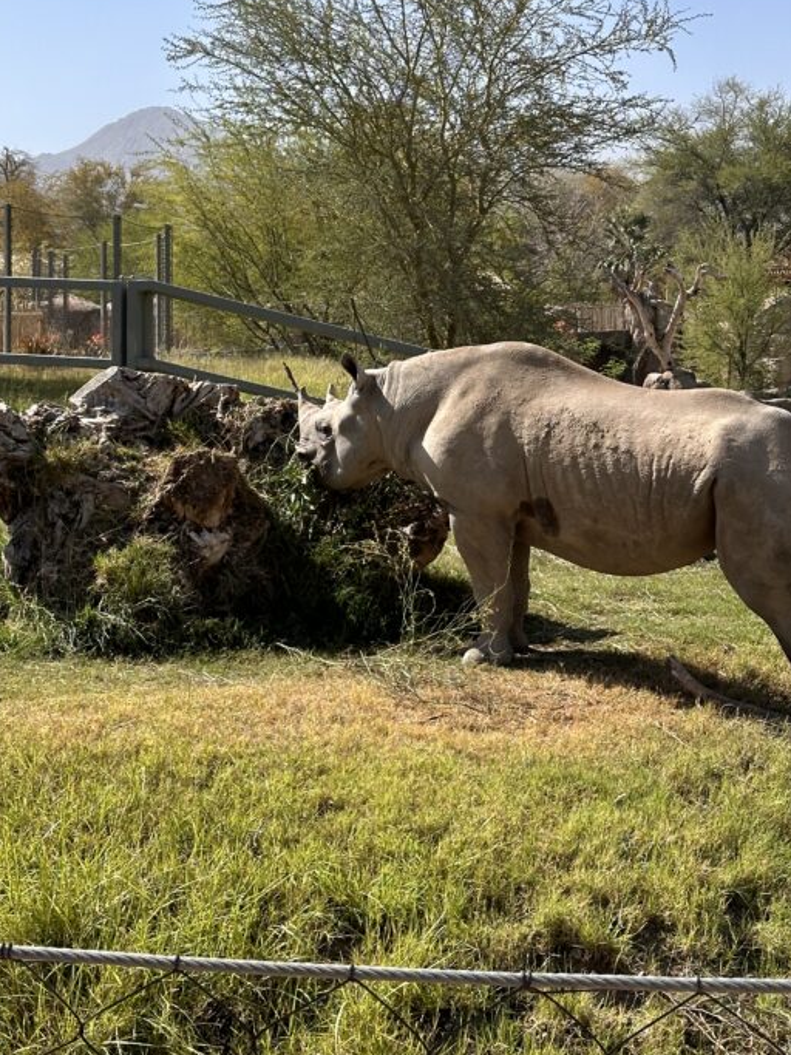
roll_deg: -0.2
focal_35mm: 72
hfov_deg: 20.4
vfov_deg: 26.9
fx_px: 2194
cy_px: 348
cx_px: 382
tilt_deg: +0.8
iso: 64
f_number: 1.78
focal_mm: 6.86
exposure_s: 1/4184
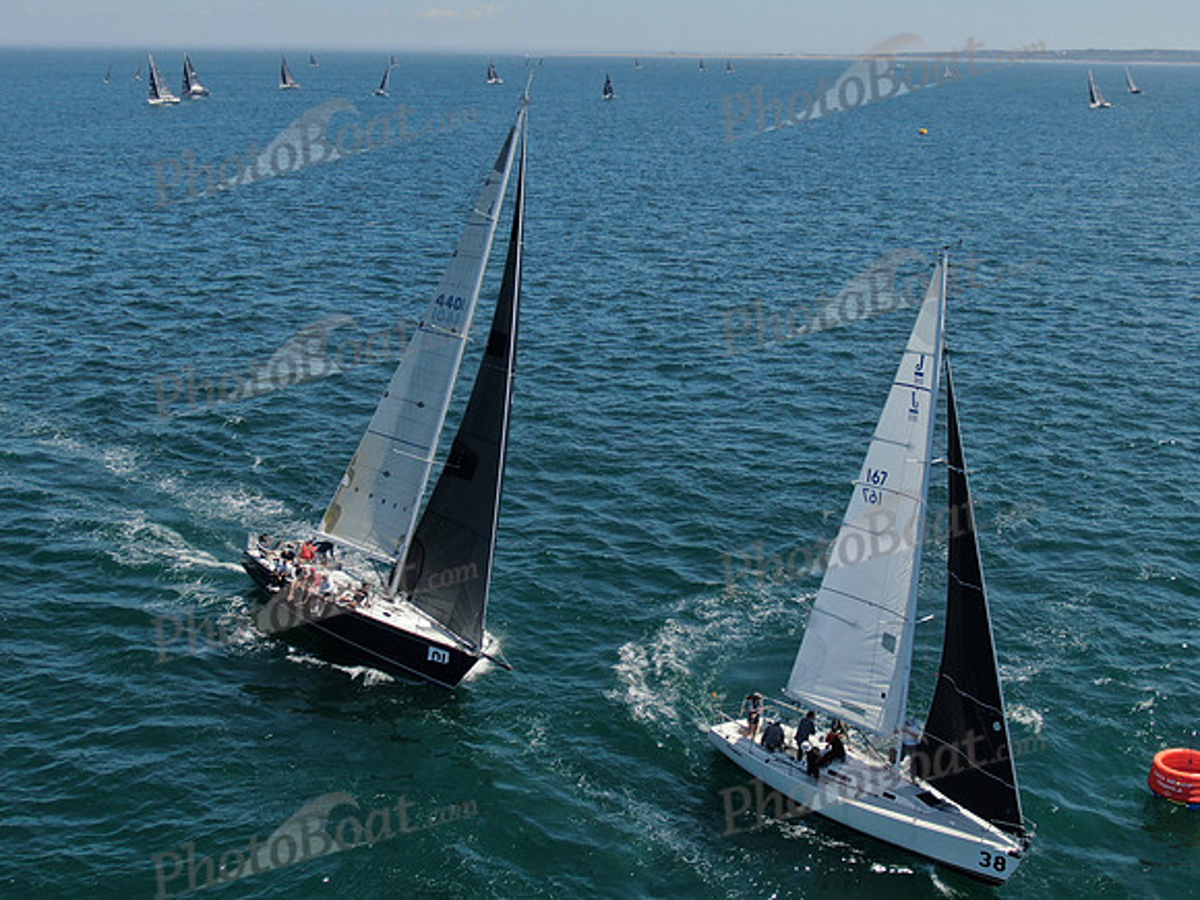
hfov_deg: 43.9
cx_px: 600
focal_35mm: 43
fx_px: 1491
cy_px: 450
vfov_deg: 33.6
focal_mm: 7.39
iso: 100
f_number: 3.6
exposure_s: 1/1000
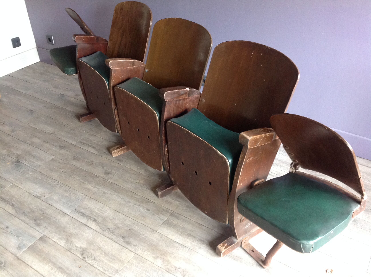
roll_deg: +0.3
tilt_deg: -34.1
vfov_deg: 40.6
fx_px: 375
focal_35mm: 35
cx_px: 186
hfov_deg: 52.7
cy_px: 138
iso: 250
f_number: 2.4
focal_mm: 4.28
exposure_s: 1/15
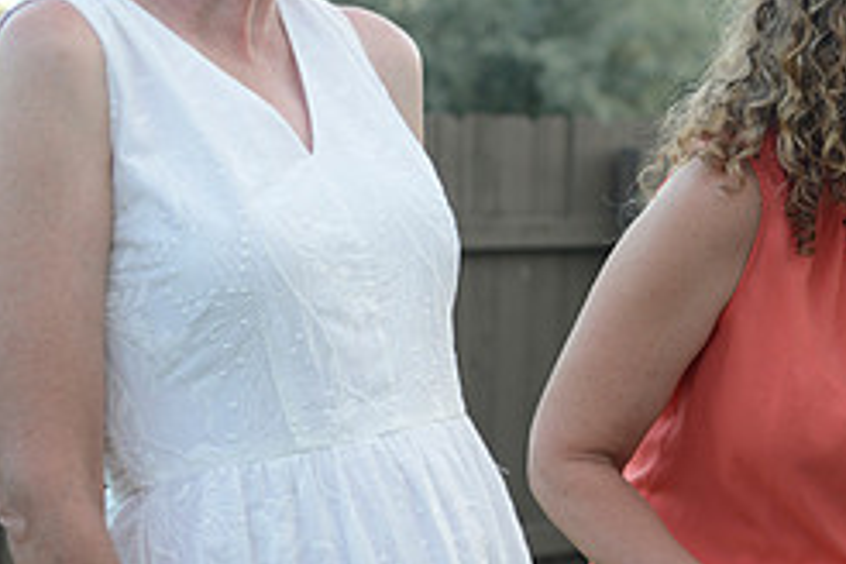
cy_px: 297
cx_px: 959
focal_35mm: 118
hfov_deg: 16.7
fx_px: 2773
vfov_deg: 11.6
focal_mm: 50
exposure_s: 1/200
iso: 400
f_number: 4
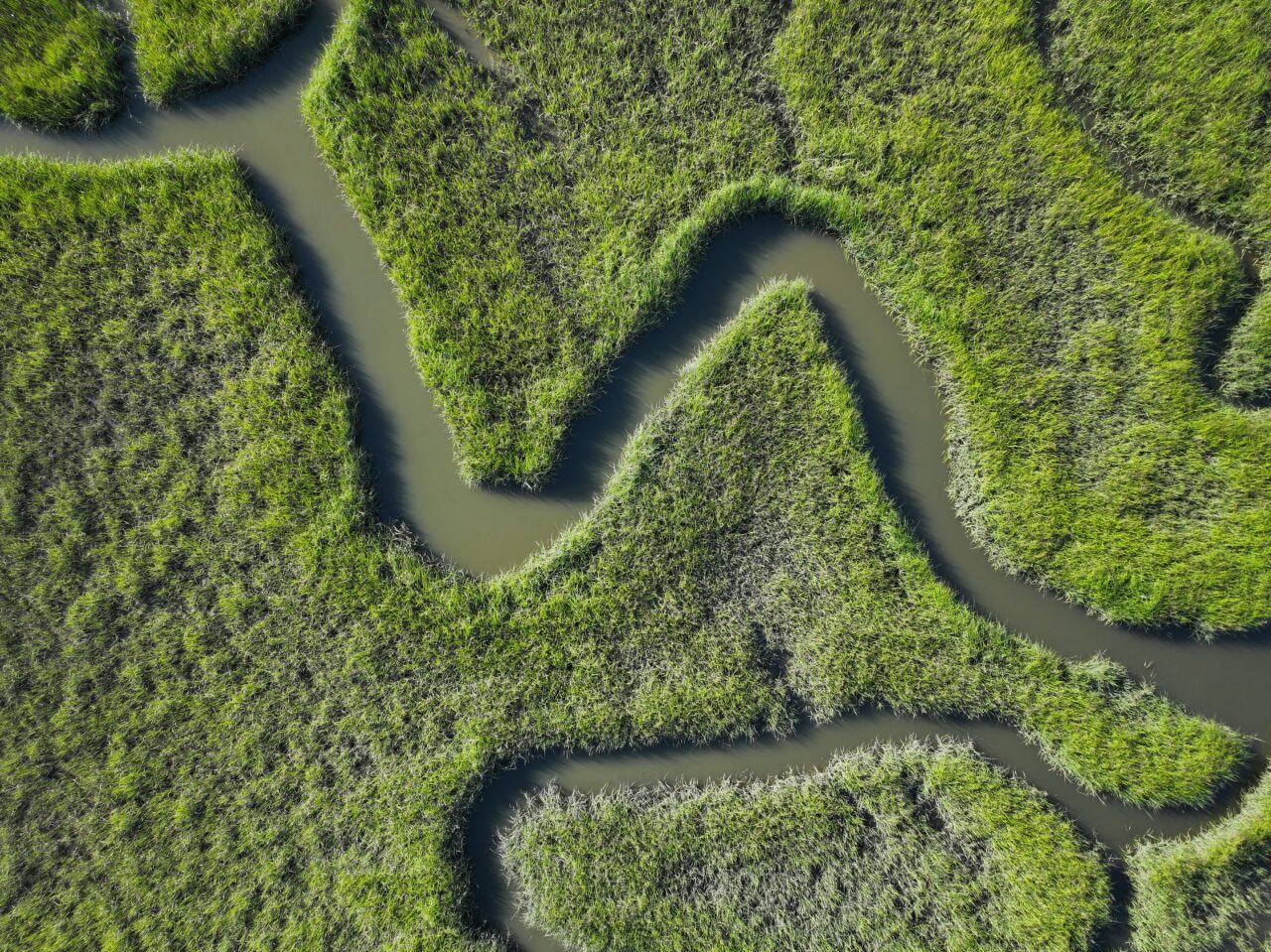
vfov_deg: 56.8
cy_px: 476
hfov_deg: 71.6
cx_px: 636
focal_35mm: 24
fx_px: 881
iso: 100
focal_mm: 12.29
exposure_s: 1/40
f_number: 2.8
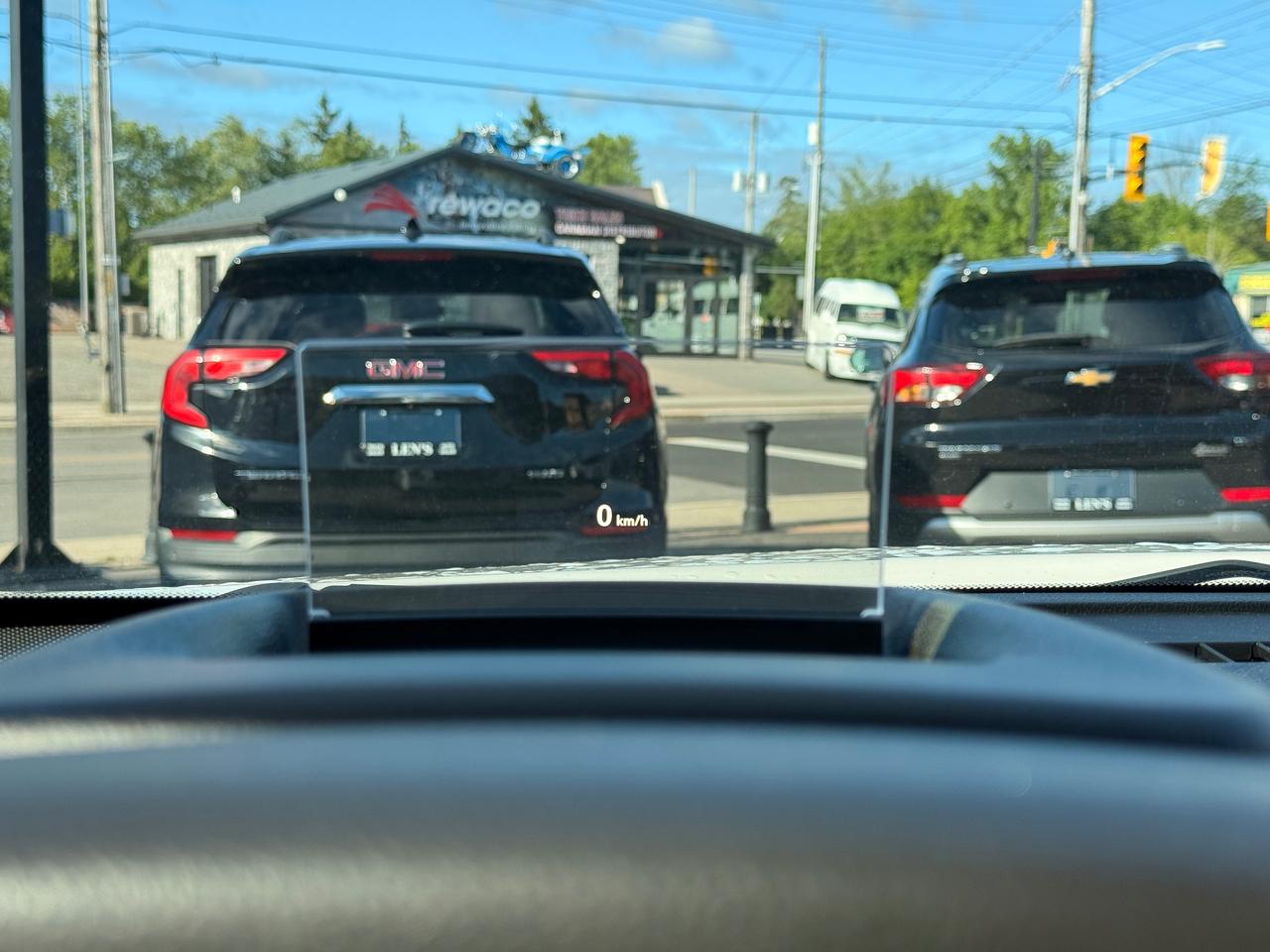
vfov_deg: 30.3
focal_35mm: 48
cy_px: 476
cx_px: 635
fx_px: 1761
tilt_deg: -4.4
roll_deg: -1.1
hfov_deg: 39.7
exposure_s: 1/1513
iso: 80
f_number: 1.78
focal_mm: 6.76
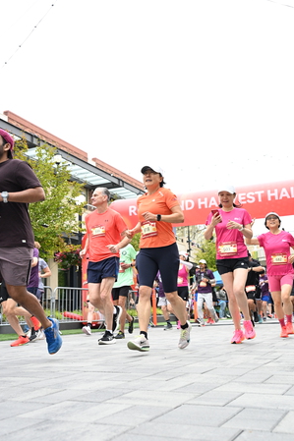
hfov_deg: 35.0
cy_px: 232
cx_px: 166
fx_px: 466
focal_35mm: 38
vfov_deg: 50.7
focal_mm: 31
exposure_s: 1/640
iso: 2000
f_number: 4
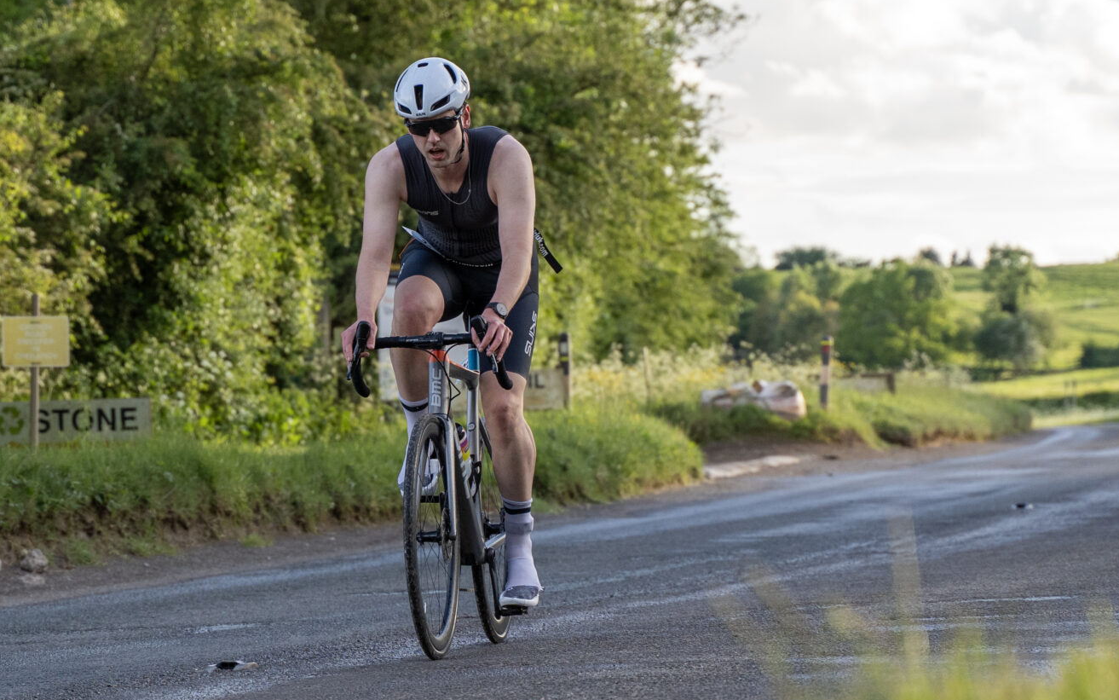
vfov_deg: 8.8
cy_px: 486
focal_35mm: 149
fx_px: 4545
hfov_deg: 14.0
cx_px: 408
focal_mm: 75
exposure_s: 1/2000
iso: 1000
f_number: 3.5
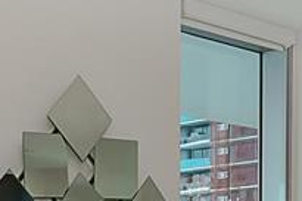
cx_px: 211
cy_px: 350
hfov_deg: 16.4
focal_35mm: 125
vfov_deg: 10.4
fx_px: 1047
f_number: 8
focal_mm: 16
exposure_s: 1/250
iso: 400
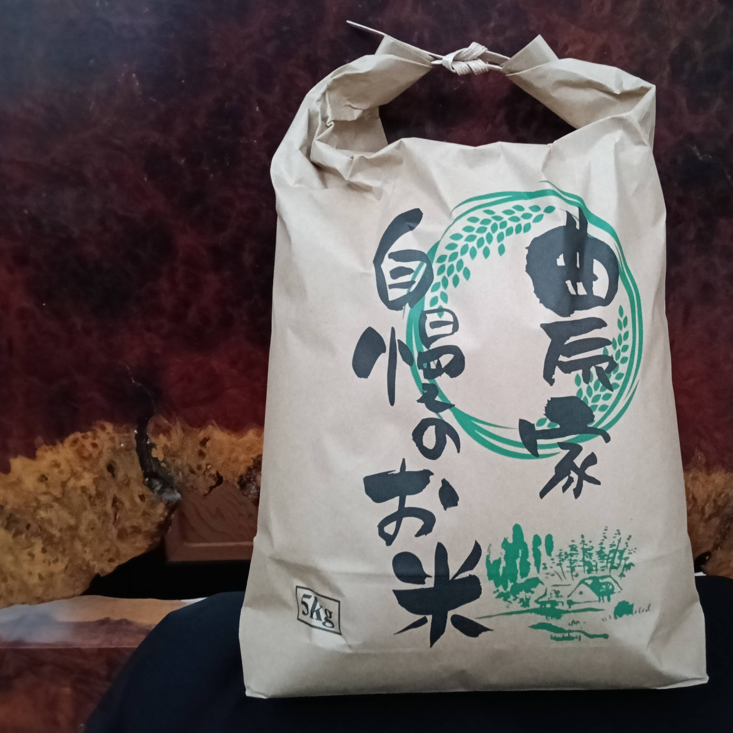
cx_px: 477
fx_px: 767
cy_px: 366
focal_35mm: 32
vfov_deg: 51.1
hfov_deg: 50.4
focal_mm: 3.98
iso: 3200
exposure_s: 1/14.3
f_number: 1.8
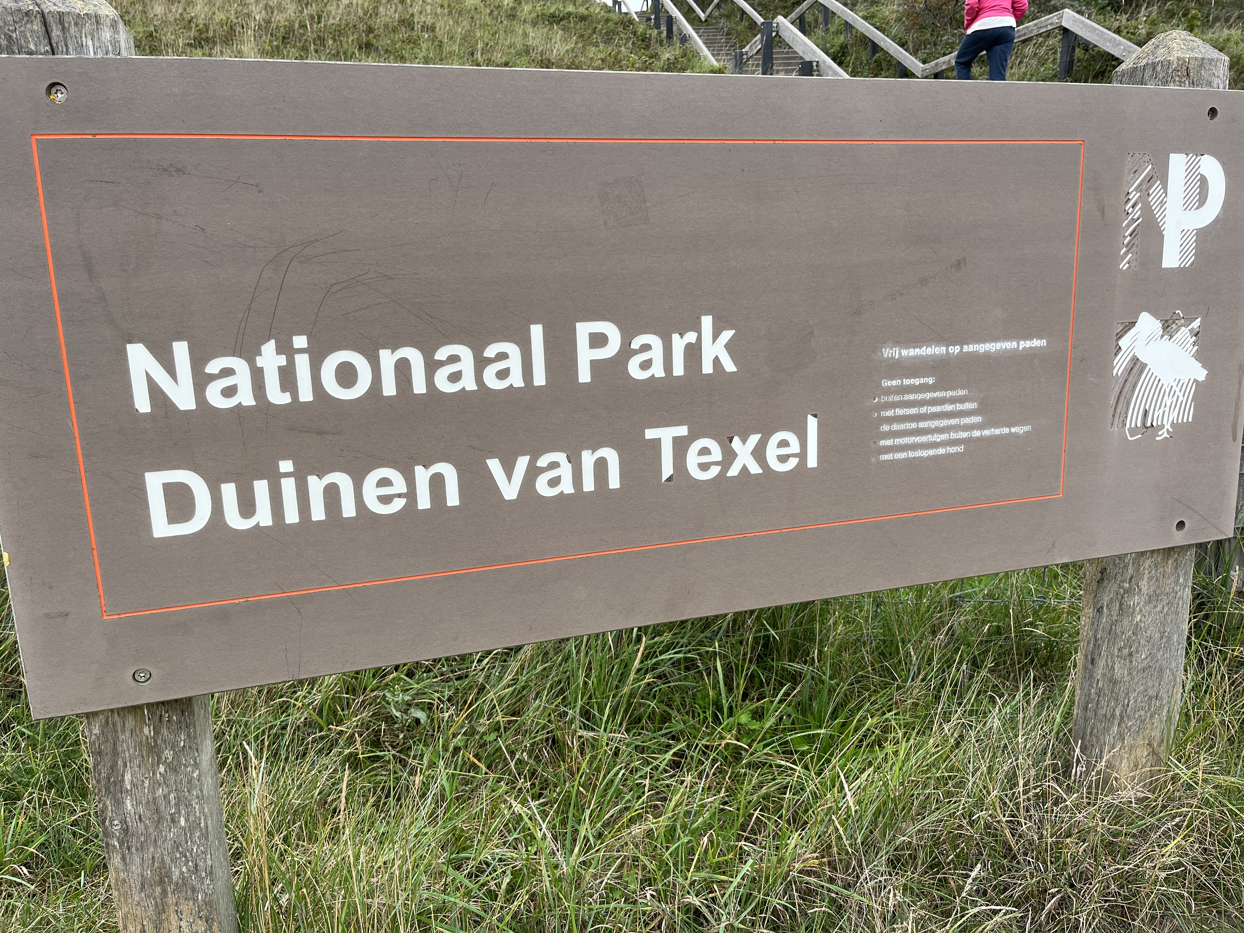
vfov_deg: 53.1
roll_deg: +2.7
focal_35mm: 26
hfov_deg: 67.3
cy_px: 466
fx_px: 934
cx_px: 622
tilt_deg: -12.3
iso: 32
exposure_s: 1/122
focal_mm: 5.1
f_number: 1.6
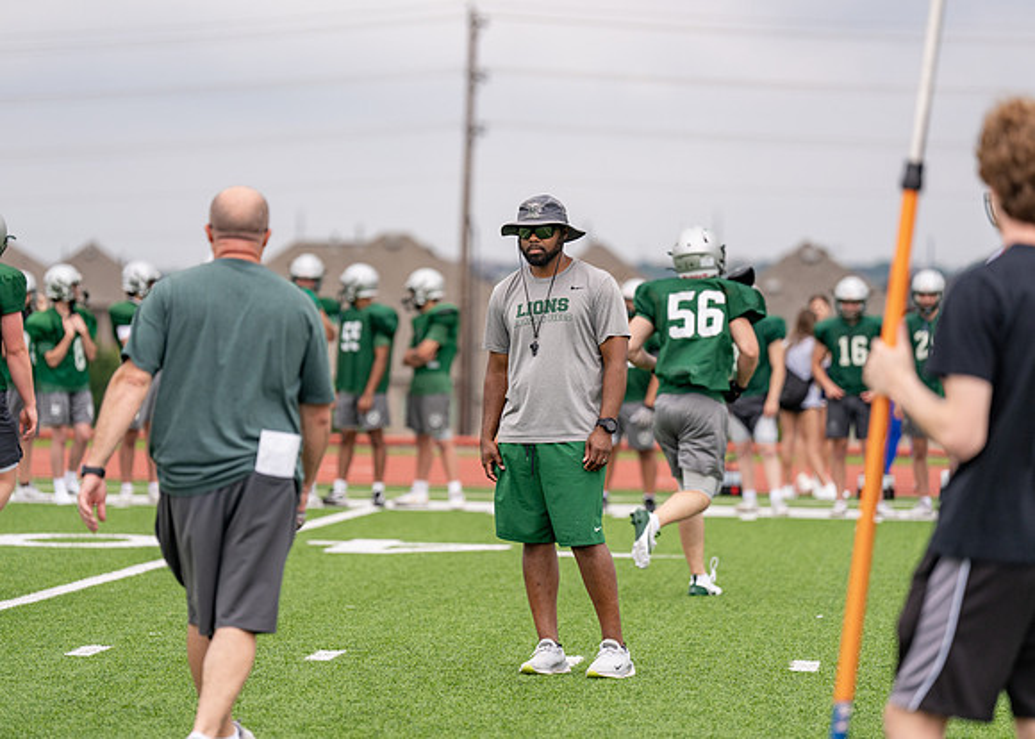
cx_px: 518
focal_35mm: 169
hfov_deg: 11.9
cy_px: 370
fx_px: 4972
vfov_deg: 8.5
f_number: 2.8
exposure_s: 1/2500
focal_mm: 158
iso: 250
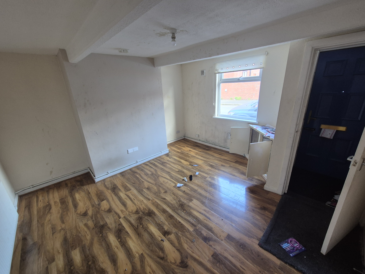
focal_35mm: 13
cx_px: 182
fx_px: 137
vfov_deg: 89.9
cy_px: 137
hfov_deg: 106.2
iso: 200
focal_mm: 2.2
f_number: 2.2
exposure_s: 1/50
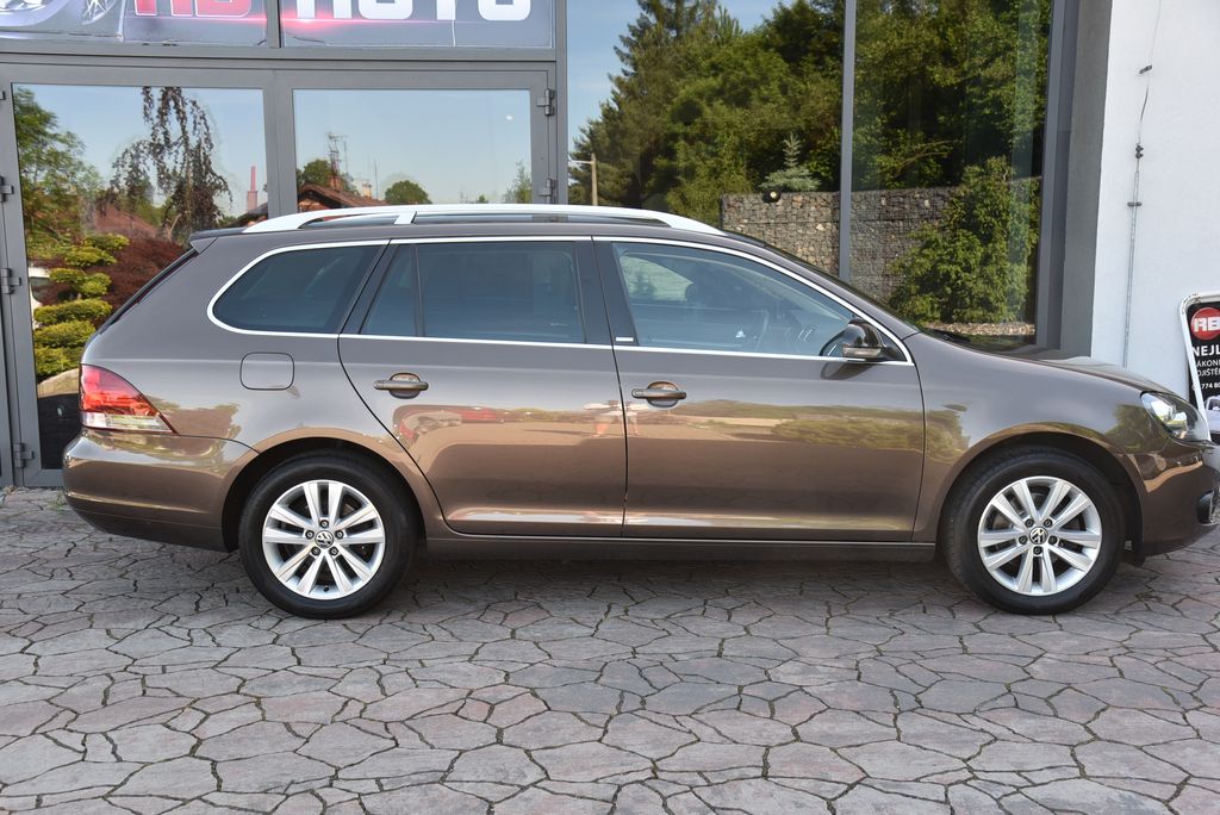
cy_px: 408
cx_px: 610
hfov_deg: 50.7
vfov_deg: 35.1
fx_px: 1288
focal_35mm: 38
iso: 500
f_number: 6.3
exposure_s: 1/160
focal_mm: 38
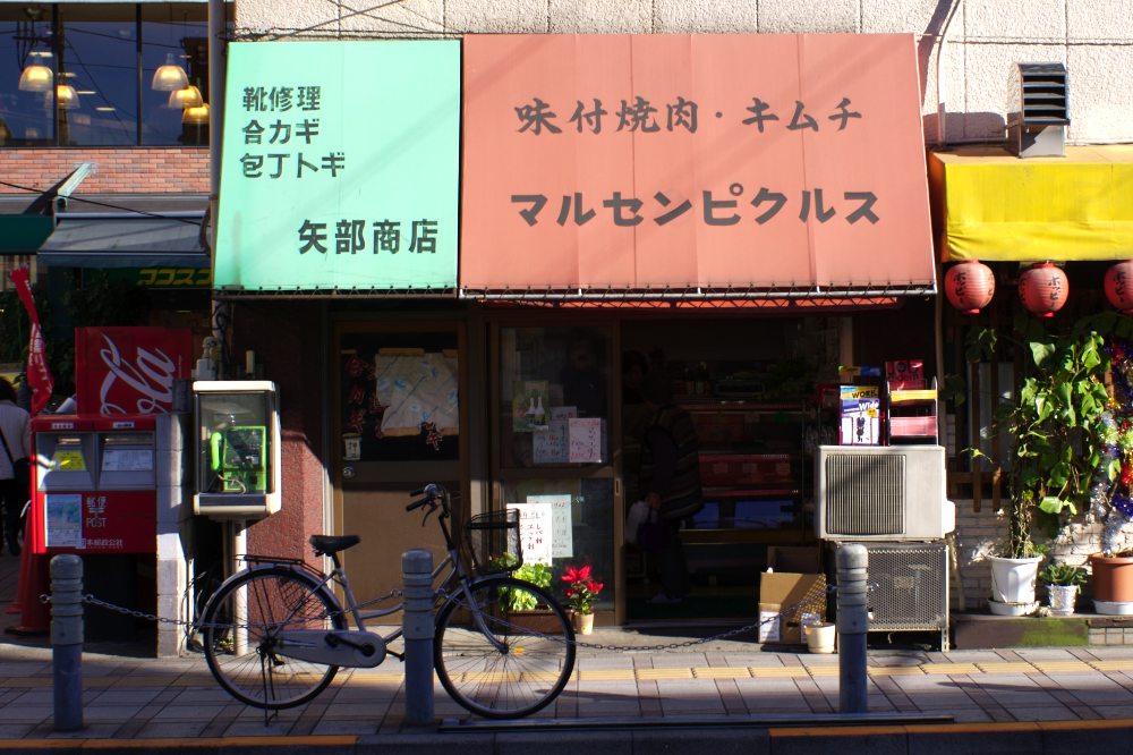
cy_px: 378
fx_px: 1321
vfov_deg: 31.9
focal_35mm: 42
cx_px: 566
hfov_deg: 46.4
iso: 100
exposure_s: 1/100
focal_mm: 28
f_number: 9
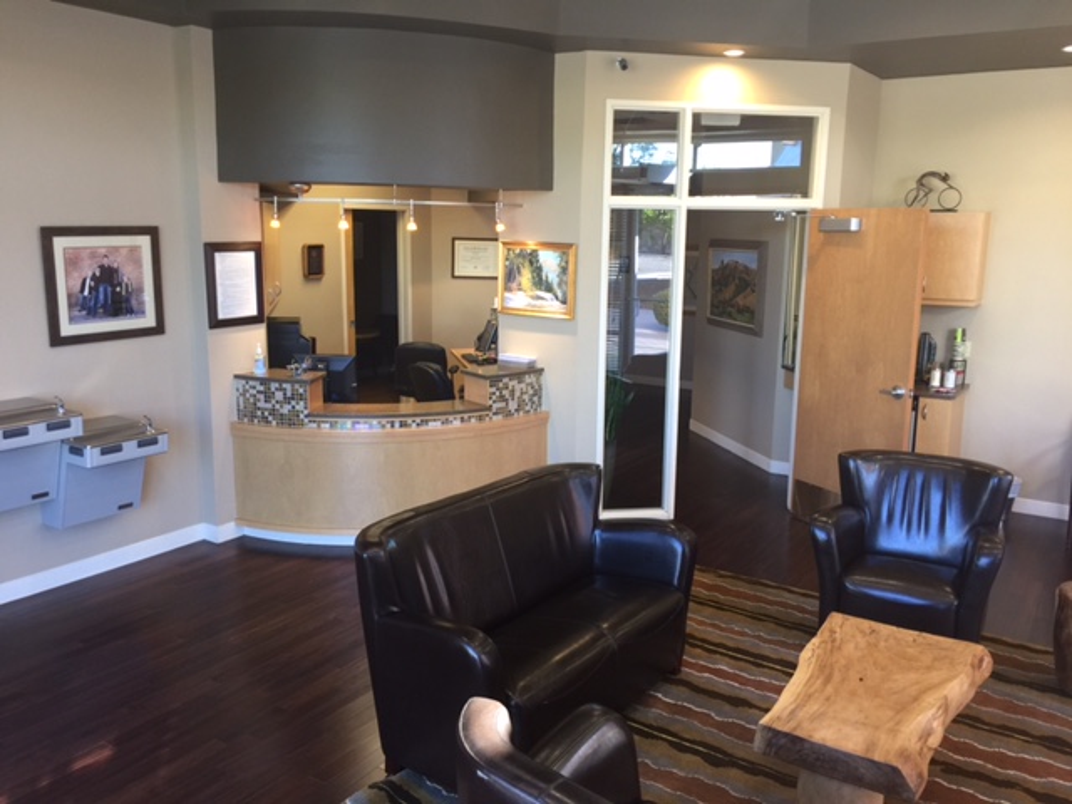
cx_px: 536
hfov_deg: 61.7
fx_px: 898
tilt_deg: -10.6
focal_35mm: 29
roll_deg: -0.4
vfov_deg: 48.2
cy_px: 402
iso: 40
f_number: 2.2
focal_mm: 4.15
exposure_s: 1/15
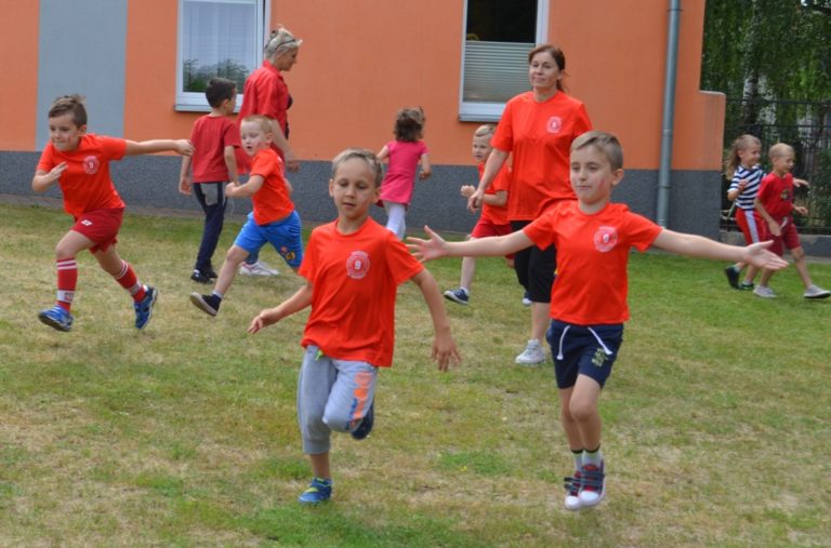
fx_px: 1208
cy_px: 274
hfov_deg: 38.0
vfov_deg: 25.6
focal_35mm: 52
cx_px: 416
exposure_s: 1/250
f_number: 8
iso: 160
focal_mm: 35
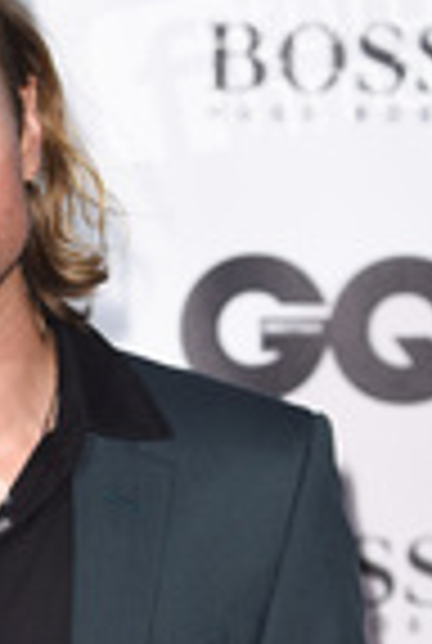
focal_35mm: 433
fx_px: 7756
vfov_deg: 4.7
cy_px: 734
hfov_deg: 3.2
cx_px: -88
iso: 800
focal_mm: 155
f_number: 5.6
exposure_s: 1/250
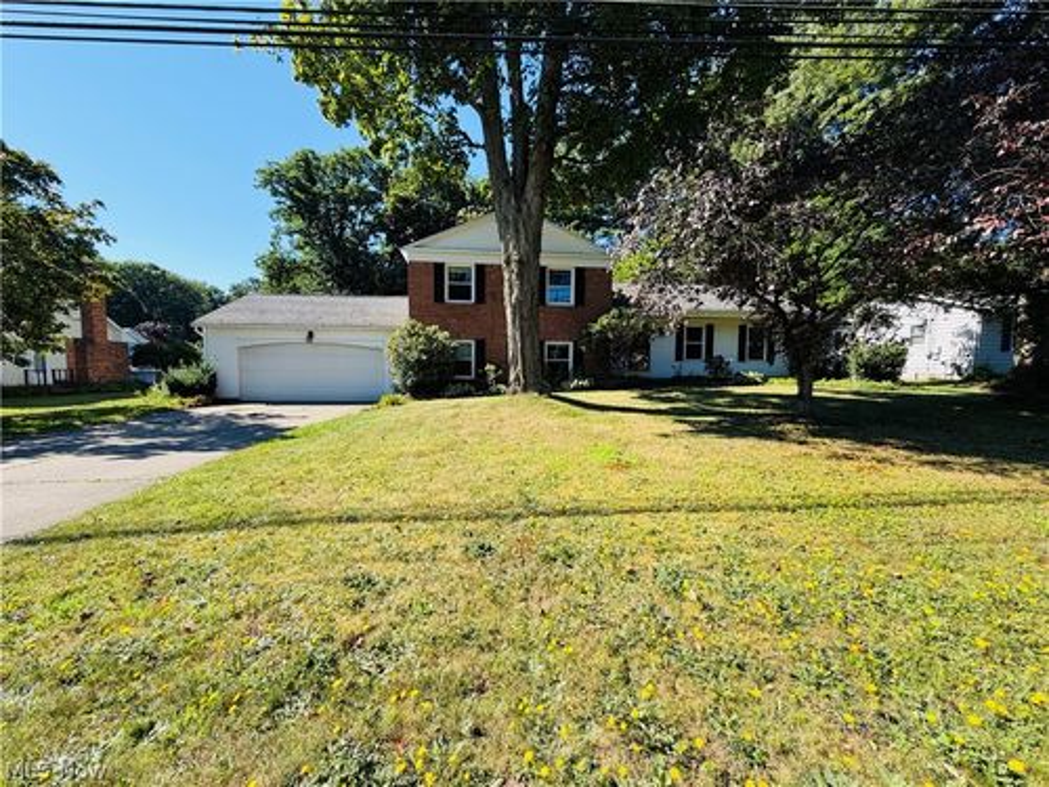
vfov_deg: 85.7
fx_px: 424
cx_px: 524
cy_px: 394
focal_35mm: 14
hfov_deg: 102.1
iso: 40
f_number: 2.2
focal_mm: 2.22
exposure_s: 1/625
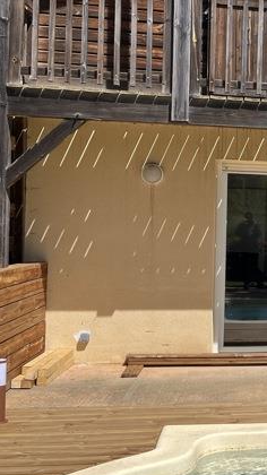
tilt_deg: +0.1
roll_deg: -1.4
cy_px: 230
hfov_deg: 19.5
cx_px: 396
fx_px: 680
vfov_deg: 38.5
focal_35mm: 54
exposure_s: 1/3413
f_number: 1.6
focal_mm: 5.1
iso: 50
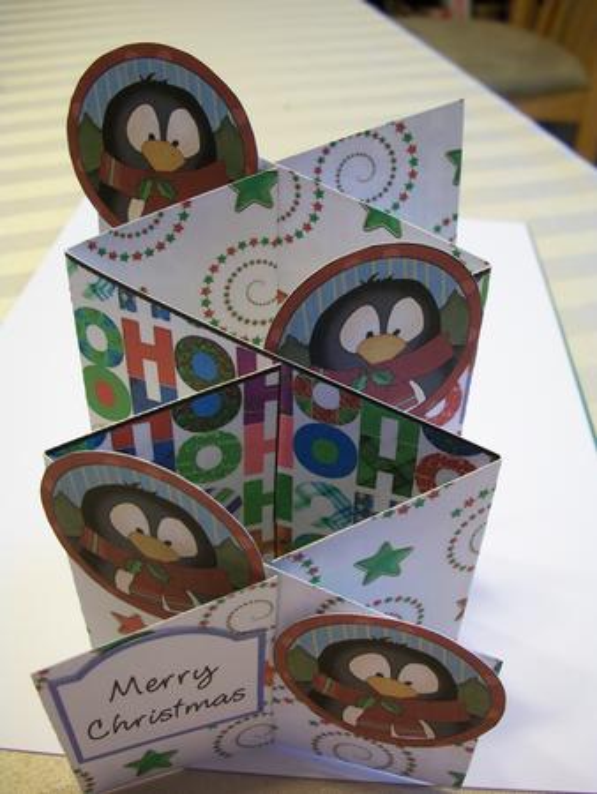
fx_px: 804
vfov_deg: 52.6
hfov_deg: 40.7
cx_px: 298
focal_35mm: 35
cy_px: 397
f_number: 3.1
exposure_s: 1/40
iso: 160
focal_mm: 6.3
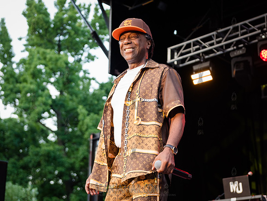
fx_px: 612
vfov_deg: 18.7
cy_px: 96
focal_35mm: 79
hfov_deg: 24.6
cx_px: 142
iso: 1000
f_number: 3.5
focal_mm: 62
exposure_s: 1/400
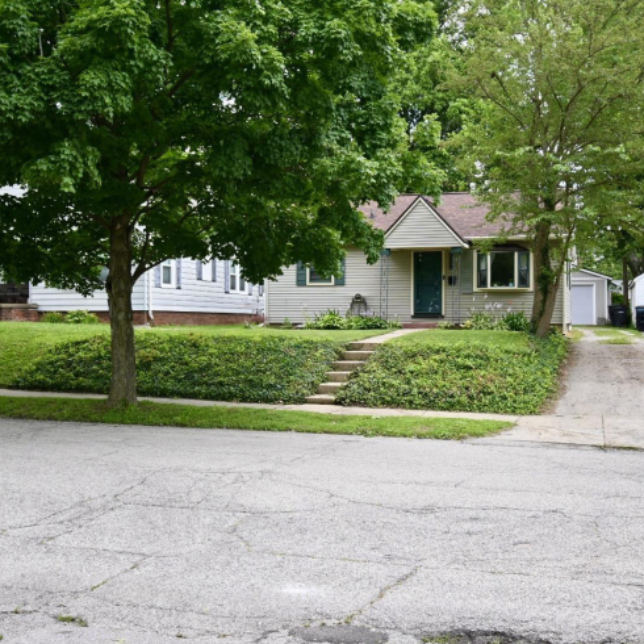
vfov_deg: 42.8
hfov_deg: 42.7
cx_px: 382
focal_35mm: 39
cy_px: 327
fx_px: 821
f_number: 5.6
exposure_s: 1/250
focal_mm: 20
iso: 220
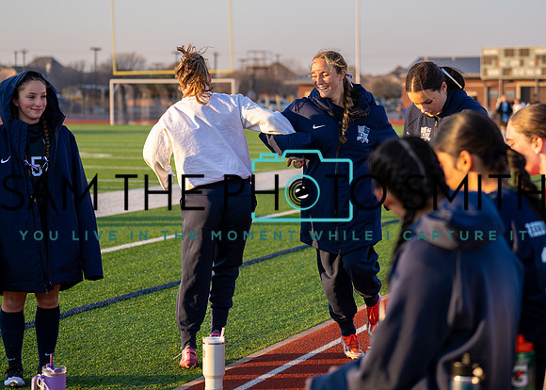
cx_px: 293
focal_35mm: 93
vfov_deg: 15.4
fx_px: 1442
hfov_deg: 21.4
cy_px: 172
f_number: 2.8
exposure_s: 1/2000
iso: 400
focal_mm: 70
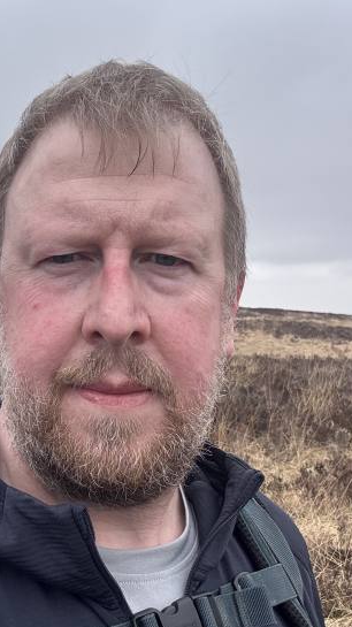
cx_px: 104
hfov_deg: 24.7
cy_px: 304
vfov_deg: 42.9
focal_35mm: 48
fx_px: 798
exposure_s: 1/386
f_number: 1.9
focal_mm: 2.69
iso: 25
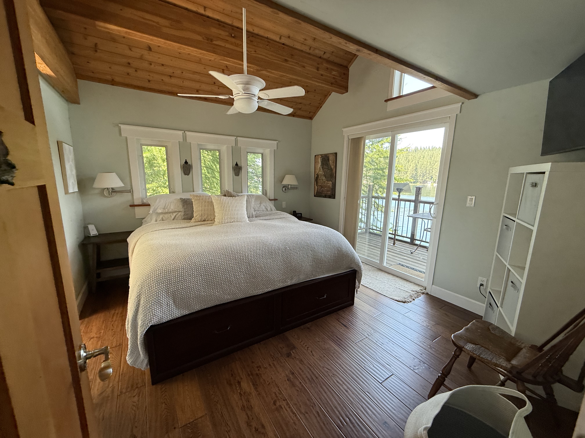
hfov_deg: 102.1
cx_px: 292
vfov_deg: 85.7
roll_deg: -3.1
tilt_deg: -8.5
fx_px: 237
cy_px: 219
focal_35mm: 14
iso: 125
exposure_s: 1/99
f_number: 2.2
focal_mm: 2.22
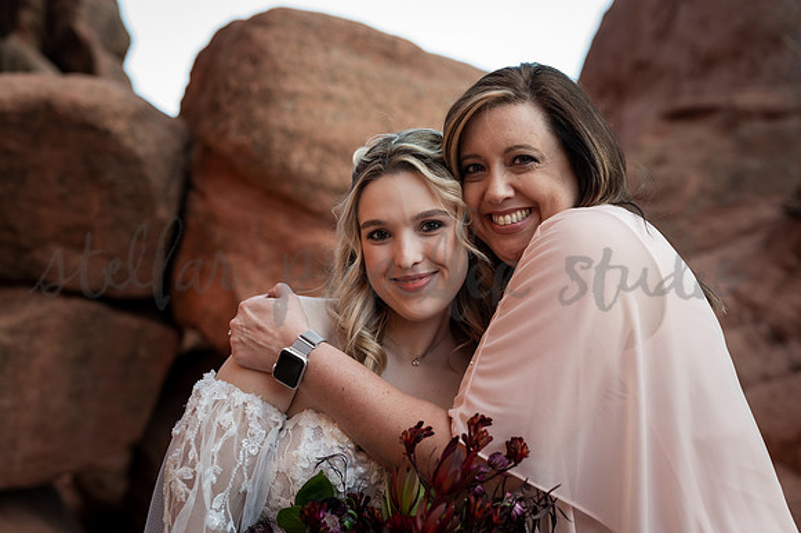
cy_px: 266
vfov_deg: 27.0
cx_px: 400
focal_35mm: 50
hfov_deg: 39.6
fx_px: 1112
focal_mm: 50
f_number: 3.2
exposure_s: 1/160
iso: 250
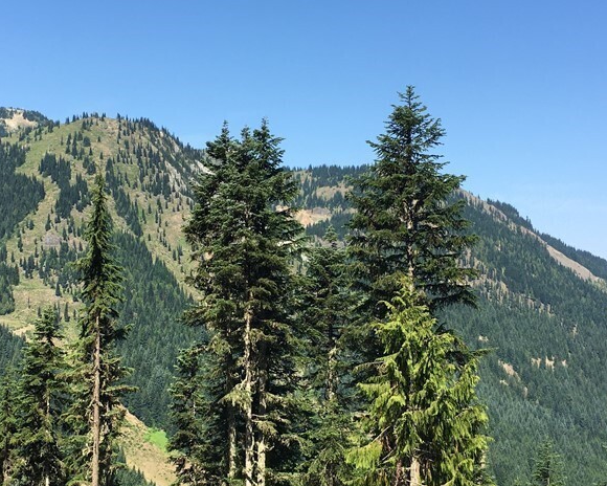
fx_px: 898
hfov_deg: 37.3
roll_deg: -1.5
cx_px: 265
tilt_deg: +3.6
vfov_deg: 30.2
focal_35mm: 50
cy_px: 284
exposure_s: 1/785
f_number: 2.2
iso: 25
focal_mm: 4.15
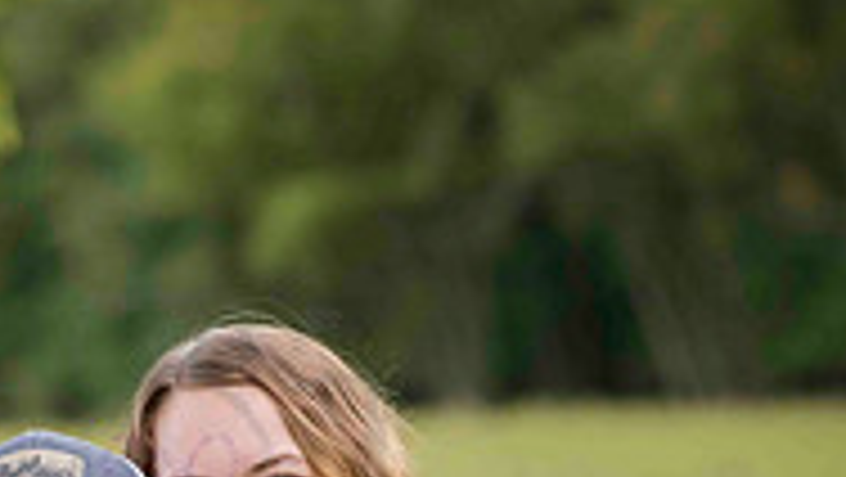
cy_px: 891
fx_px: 6756
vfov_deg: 4.0
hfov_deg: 7.2
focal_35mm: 301
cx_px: 189
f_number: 5
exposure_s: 1/400
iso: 400
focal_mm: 120
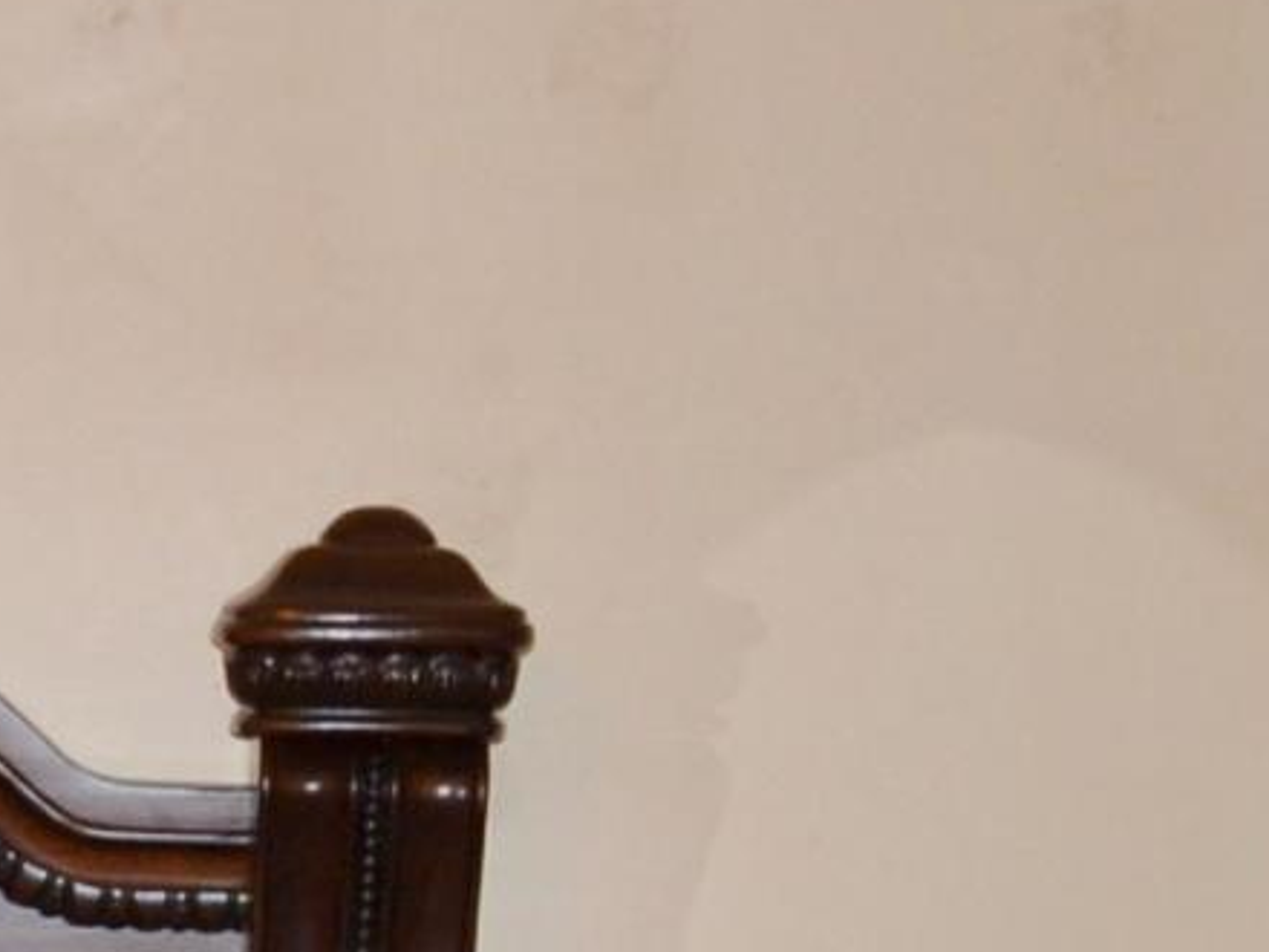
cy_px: 1460
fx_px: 6489
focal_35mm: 177
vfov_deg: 8.2
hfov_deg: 10.0
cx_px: -1580
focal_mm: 18
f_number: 4
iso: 400
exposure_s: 1/60
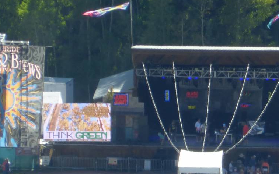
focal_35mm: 1433
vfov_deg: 0.9
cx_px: 205
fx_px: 10895
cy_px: 196
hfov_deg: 1.5
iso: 100
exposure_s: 1/160
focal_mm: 86
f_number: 6.4
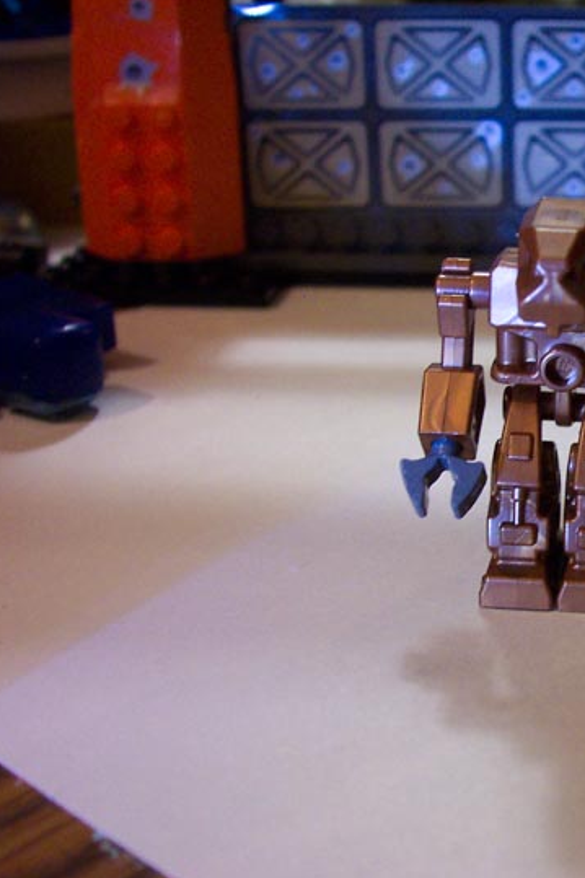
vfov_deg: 37.5
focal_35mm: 53
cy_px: 441
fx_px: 1293
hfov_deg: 24.2
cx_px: 601
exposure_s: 1/20
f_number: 2.8
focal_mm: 7.5
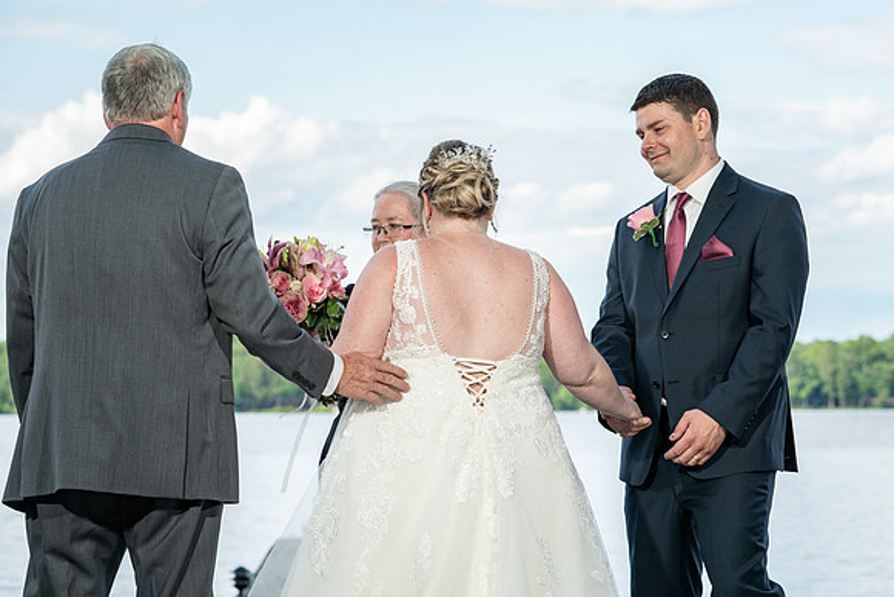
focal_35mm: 103
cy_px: 328
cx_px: 492
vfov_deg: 13.3
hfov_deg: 19.8
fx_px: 2563
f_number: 5.6
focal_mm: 90
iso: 100
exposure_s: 1/200
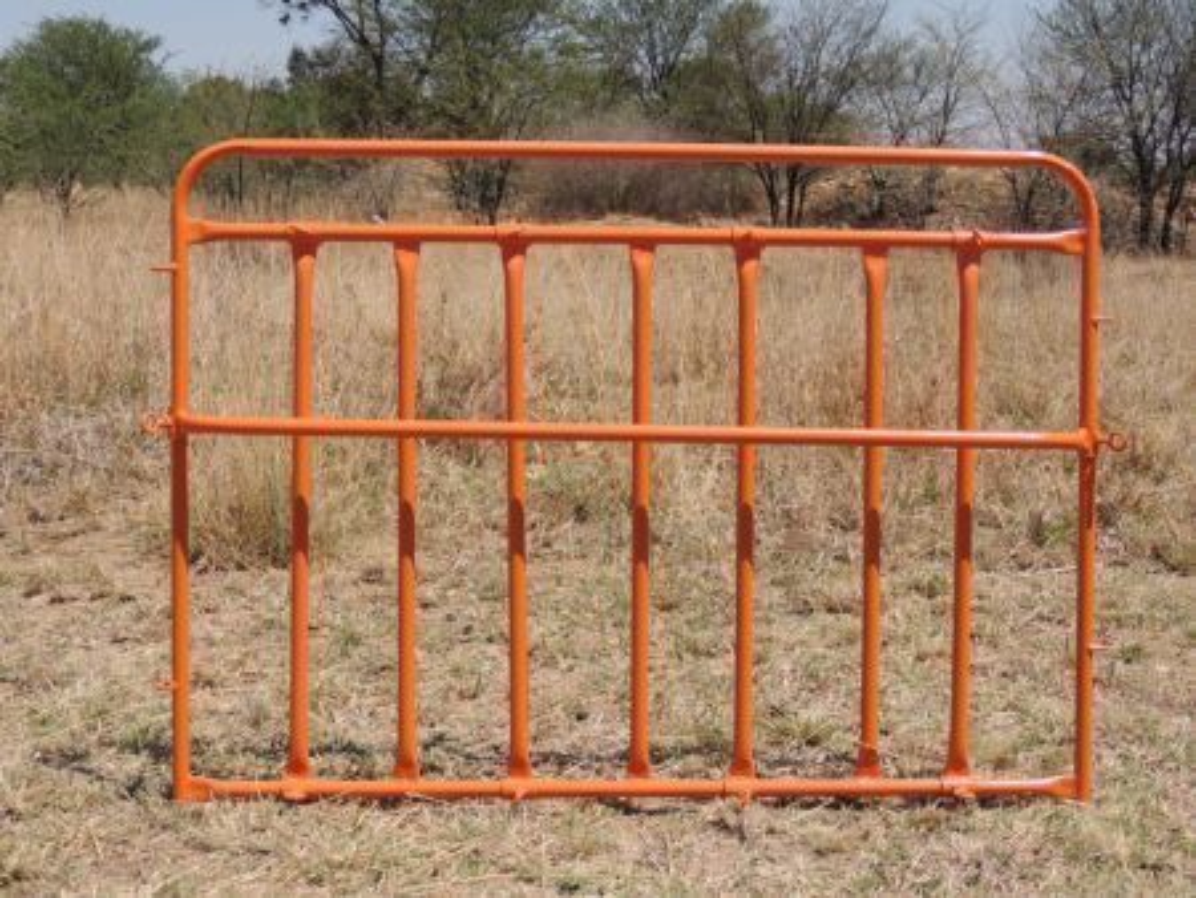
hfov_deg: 34.9
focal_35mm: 55
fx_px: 1901
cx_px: 598
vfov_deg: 26.6
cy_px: 449
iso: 100
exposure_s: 1/1000
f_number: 3.7
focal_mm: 9.8
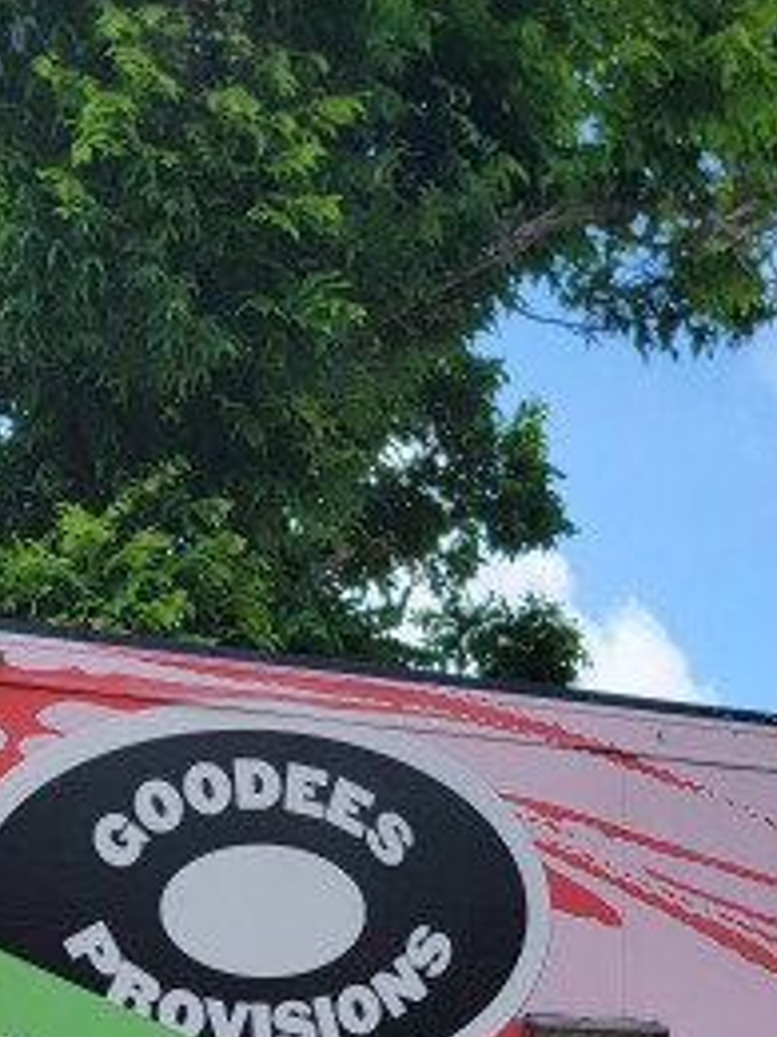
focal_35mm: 75
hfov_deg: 19.6
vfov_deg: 21.4
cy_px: 1593
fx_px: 2245
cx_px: 319
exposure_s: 1/431
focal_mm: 6.7
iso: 16
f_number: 1.8
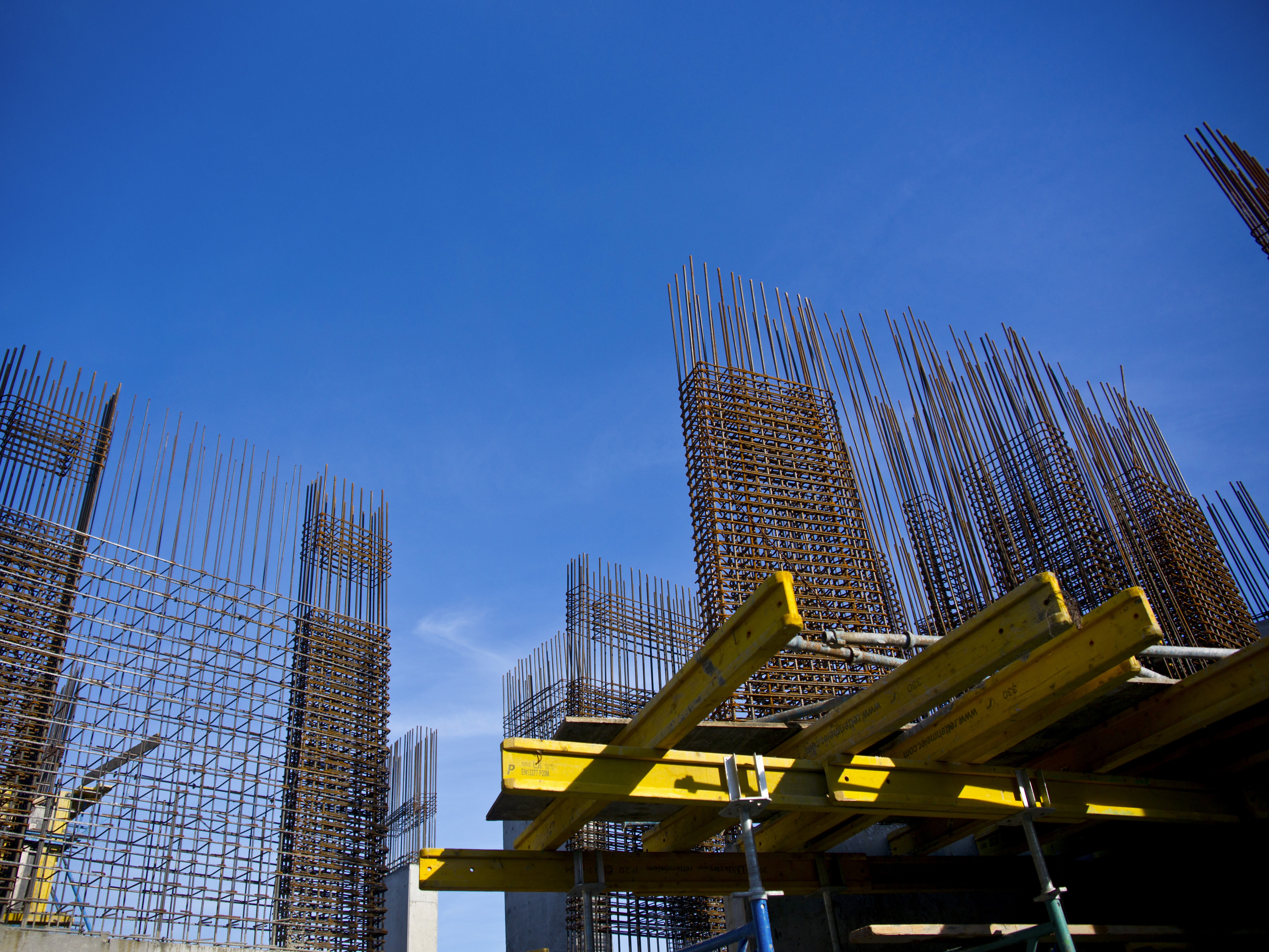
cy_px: 476
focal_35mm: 26
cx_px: 570
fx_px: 953
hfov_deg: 67.1
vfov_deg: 53.1
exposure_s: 1/3000
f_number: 2.8
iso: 200
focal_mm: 24
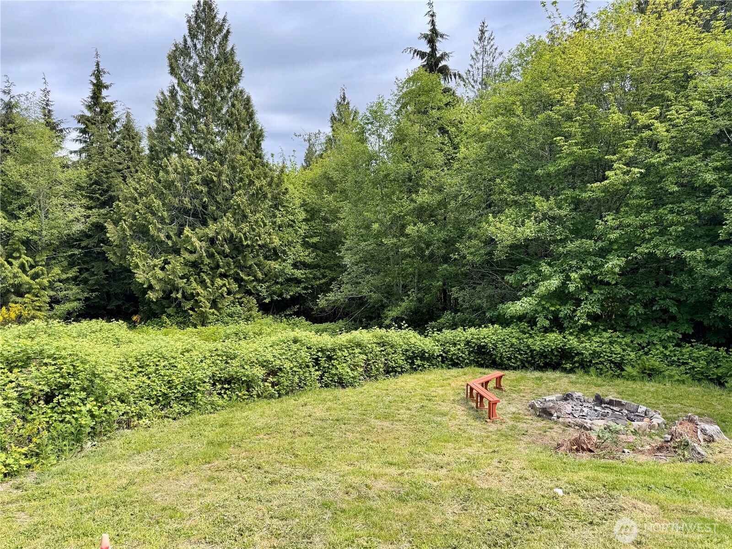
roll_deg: +0.0
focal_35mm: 24
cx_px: 366
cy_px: 274
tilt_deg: -6.5
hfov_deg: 71.6
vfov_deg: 56.8
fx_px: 508
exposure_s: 1/1261
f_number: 1.78
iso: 80
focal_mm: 6.76
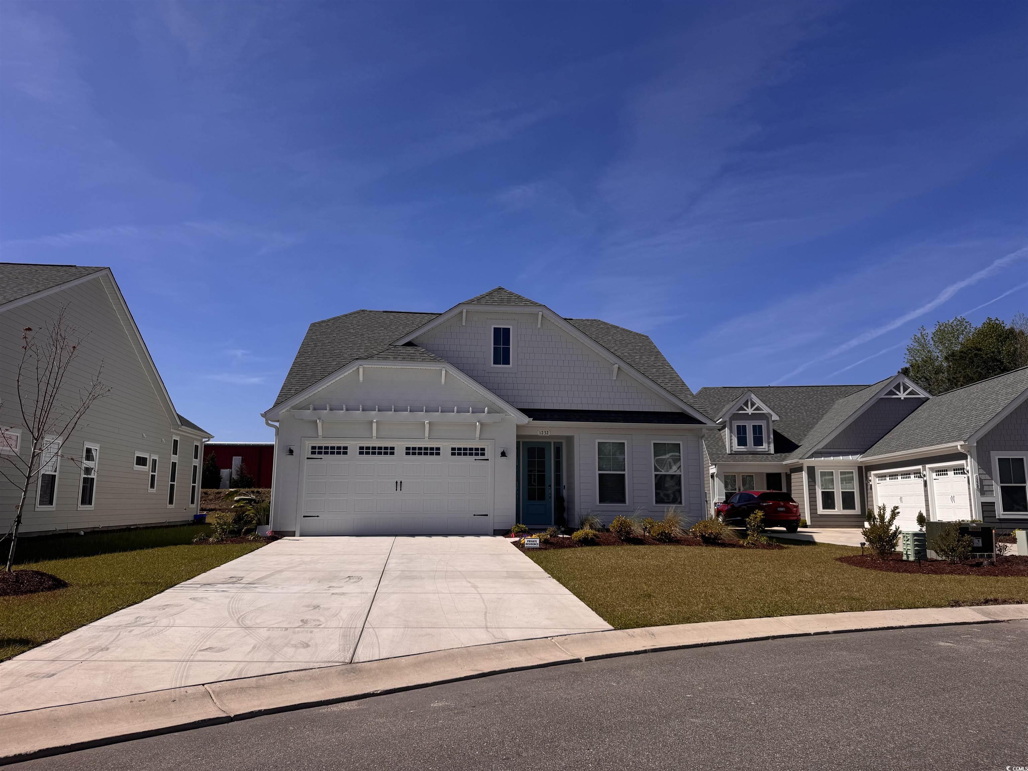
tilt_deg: +9.6
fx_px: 713
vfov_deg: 56.8
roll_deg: -0.6
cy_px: 386
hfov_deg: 71.6
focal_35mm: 24
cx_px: 514
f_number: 1.78
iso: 80
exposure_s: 1/7937
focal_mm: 6.76
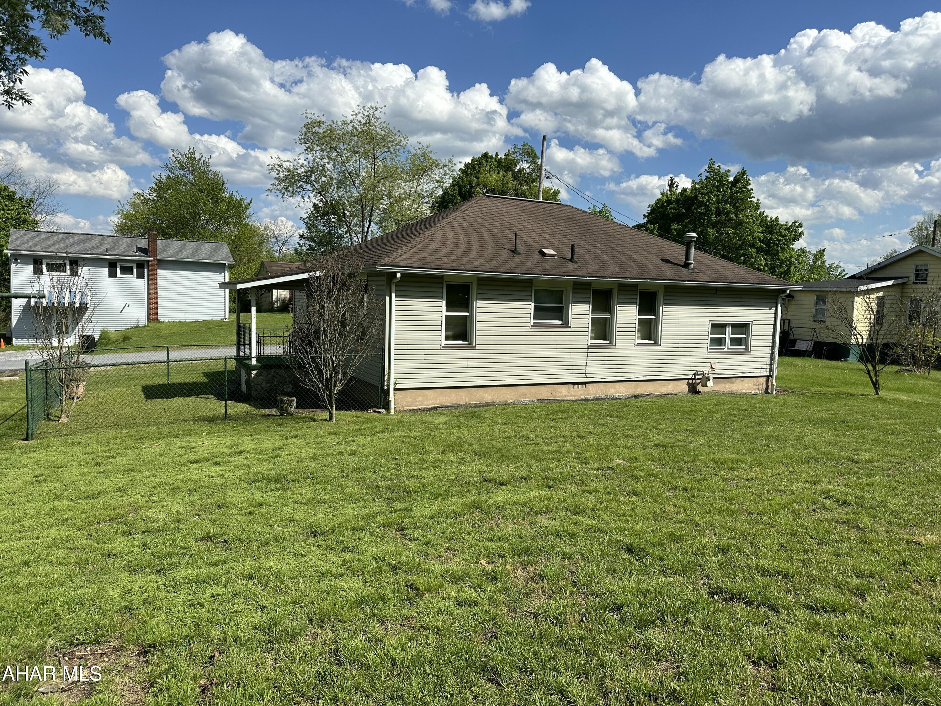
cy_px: 353
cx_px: 470
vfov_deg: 56.8
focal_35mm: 24
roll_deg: -2.2
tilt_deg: -4.9
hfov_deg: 71.6
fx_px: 652
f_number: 1.78
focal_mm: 6.86
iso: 80
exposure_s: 1/5848
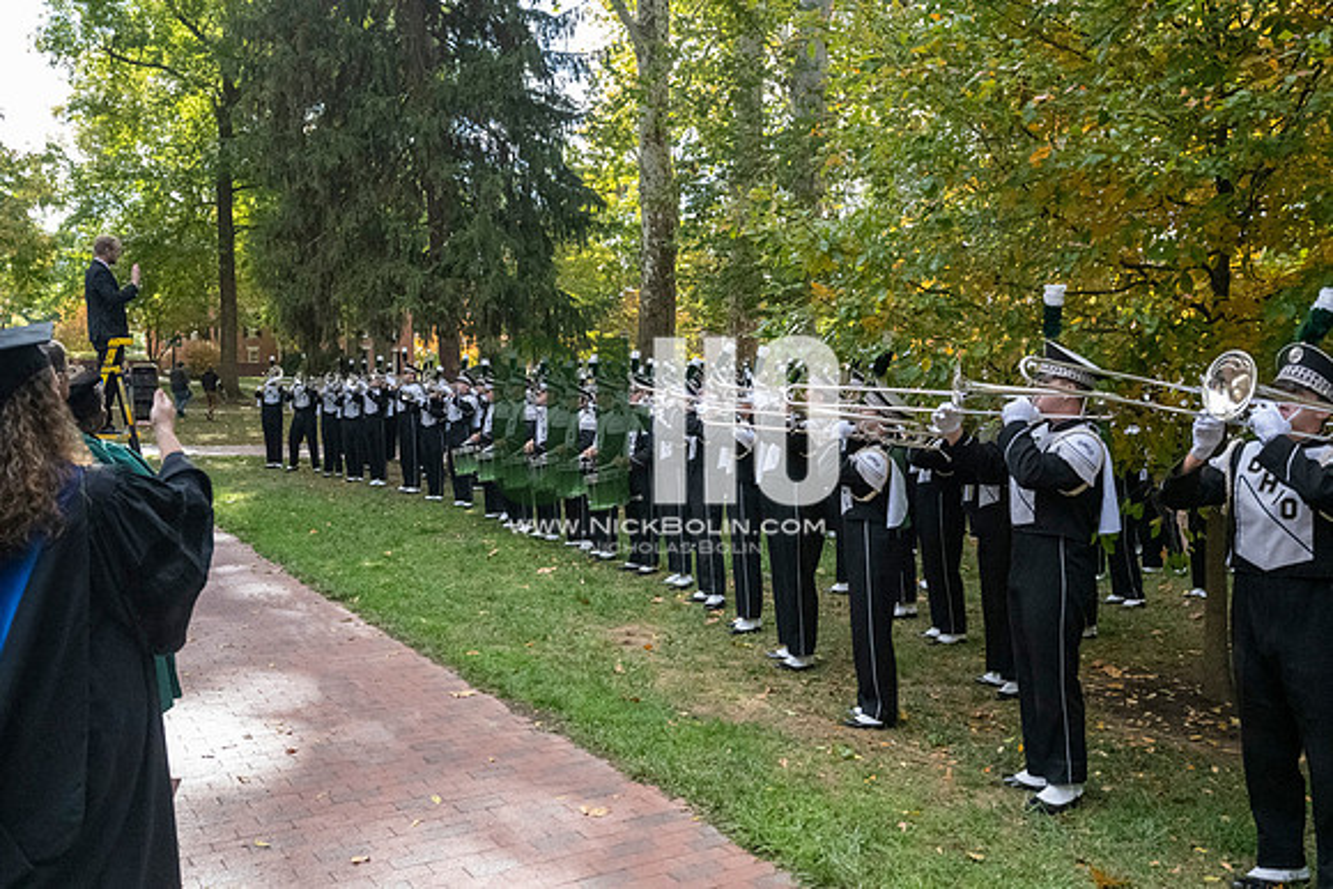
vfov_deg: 43.6
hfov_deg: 61.9
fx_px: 1111
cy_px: 444
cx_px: 666
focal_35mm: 30
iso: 6400
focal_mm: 30
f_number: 4
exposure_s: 1/8000
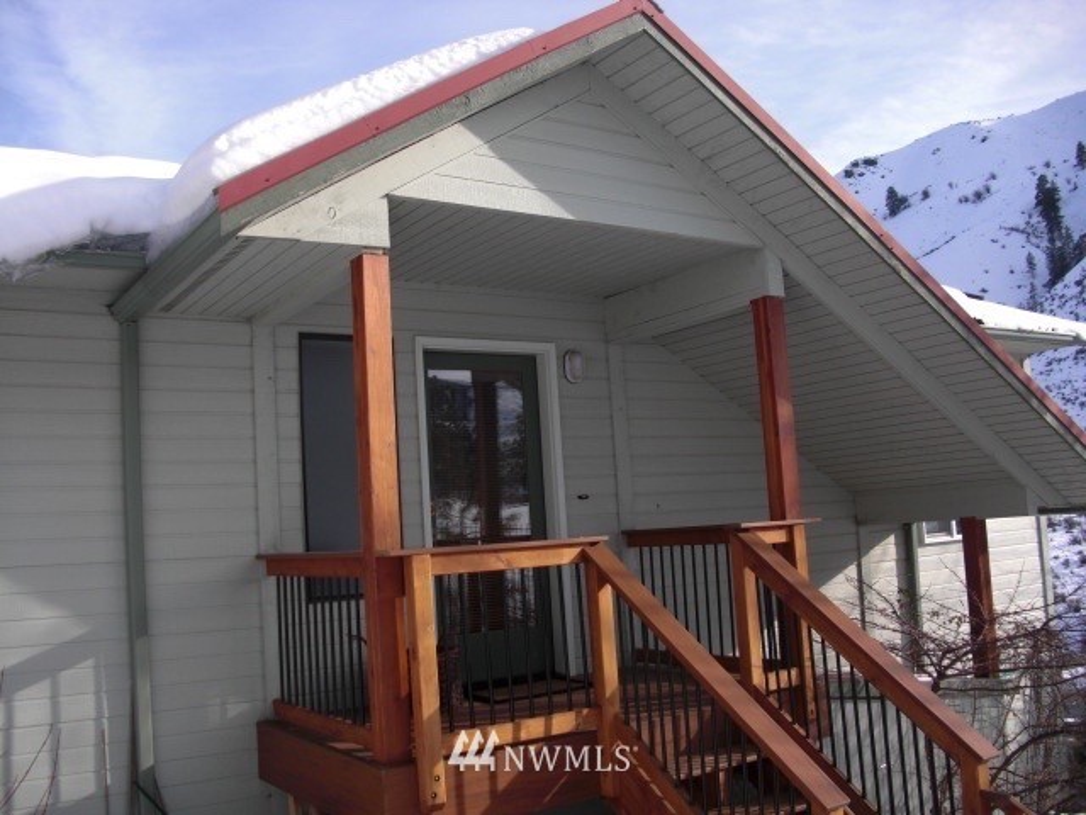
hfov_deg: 51.4
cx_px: 543
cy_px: 408
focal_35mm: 36
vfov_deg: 39.7
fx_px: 1129
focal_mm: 6.3
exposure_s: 1/800
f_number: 2.8
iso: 50
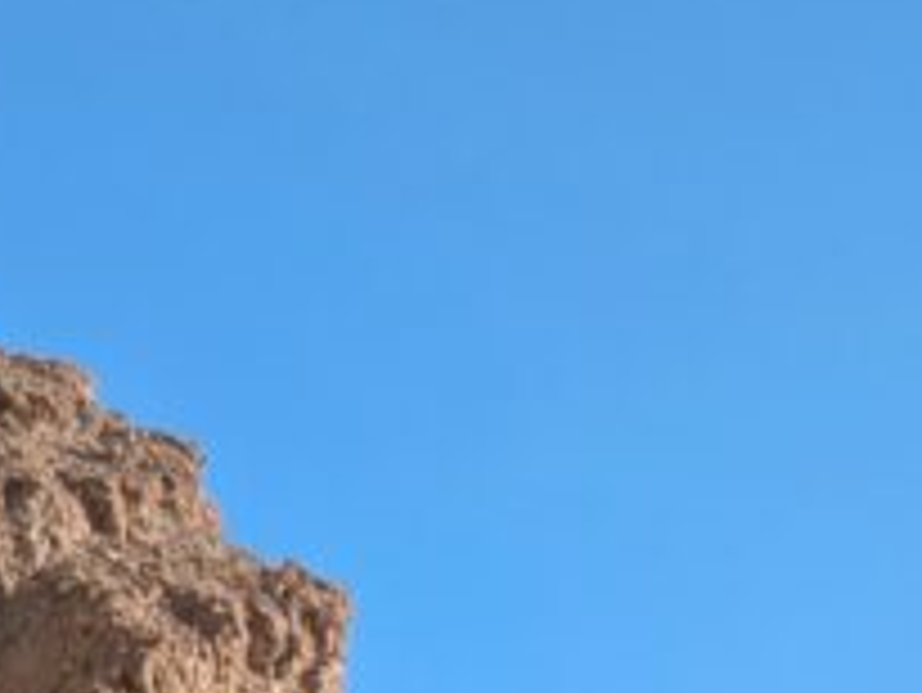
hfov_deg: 7.3
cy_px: 1411
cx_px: 2091
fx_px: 6796
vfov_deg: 5.7
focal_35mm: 255
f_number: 1.89
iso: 48
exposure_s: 1/1395
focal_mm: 5.43
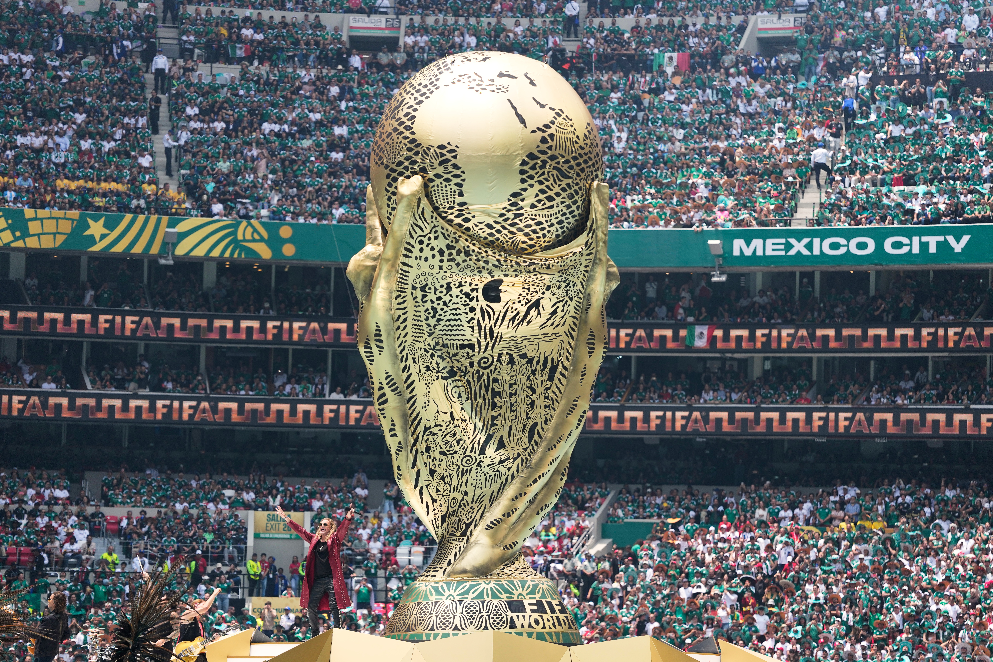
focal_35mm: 162
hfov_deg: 12.7
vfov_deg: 8.5
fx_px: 4468
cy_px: 331
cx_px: 496
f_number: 2.8
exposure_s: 1/6400
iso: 400
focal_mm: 162
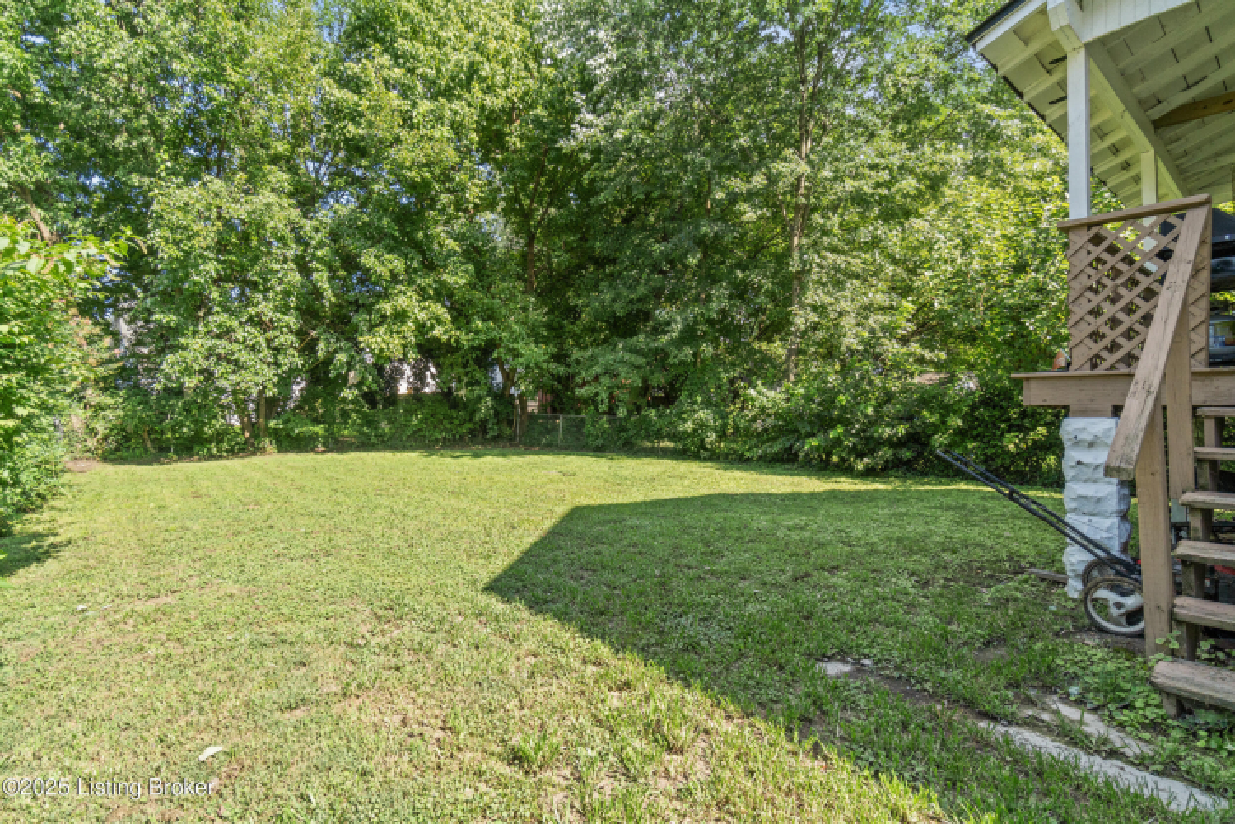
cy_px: 412
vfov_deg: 72.1
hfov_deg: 95.0
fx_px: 566
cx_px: 618
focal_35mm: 16
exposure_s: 1/200
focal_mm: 11
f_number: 8
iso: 400
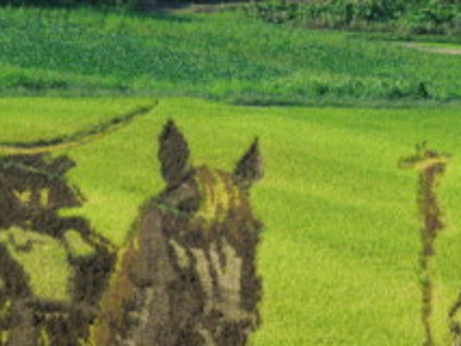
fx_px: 3345
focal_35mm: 251
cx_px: 271
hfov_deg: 7.9
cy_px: 314
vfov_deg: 5.9
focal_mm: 21.5
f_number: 4.8
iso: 100
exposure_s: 1/250
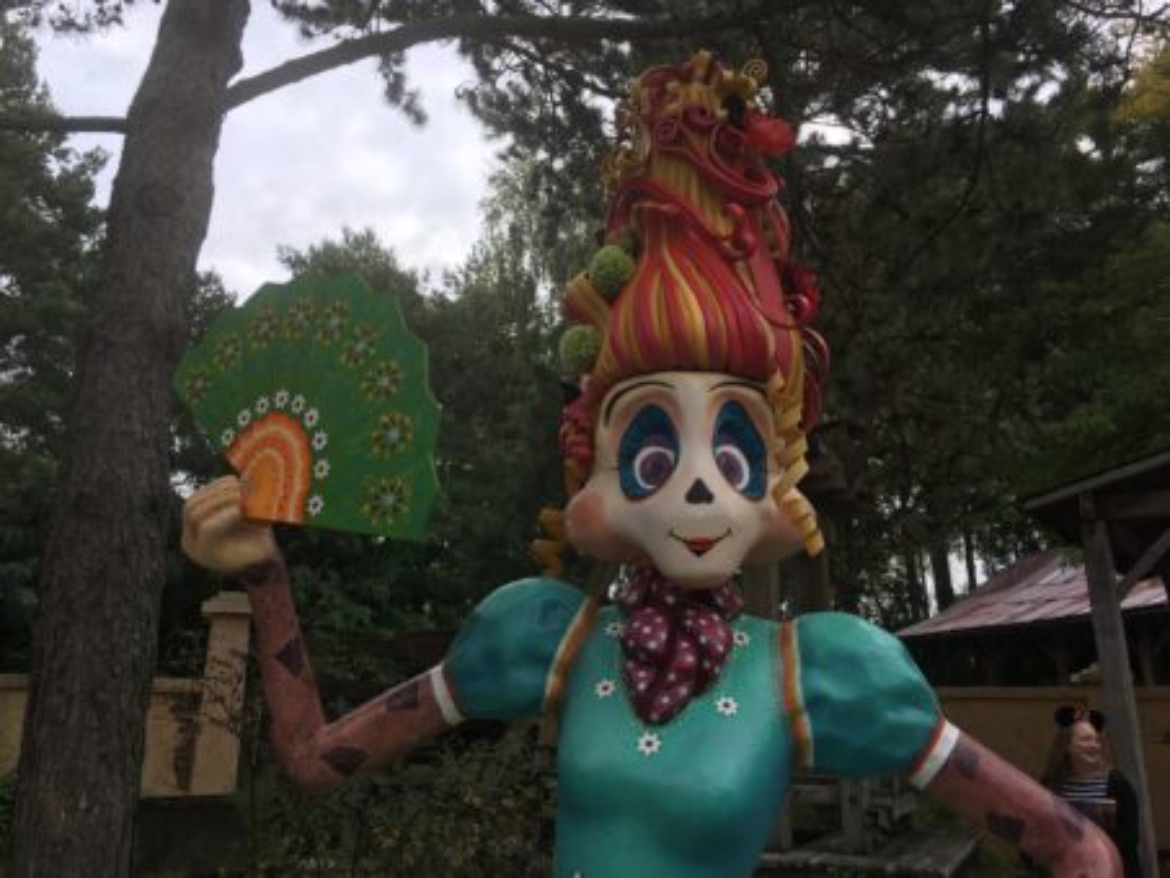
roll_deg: +0.4
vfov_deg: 48.2
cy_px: 439
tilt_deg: +17.8
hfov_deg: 61.6
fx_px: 980
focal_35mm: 29
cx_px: 585
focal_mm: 4.15
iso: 25
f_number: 2.2
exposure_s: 1/394
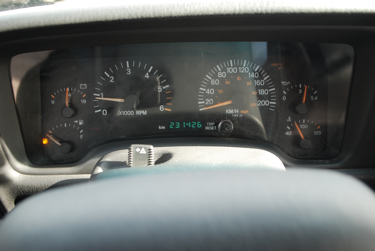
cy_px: 126
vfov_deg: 43.7
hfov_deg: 61.9
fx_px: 313
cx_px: 188
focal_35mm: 30
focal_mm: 20
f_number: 3.8
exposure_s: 1/50
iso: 200
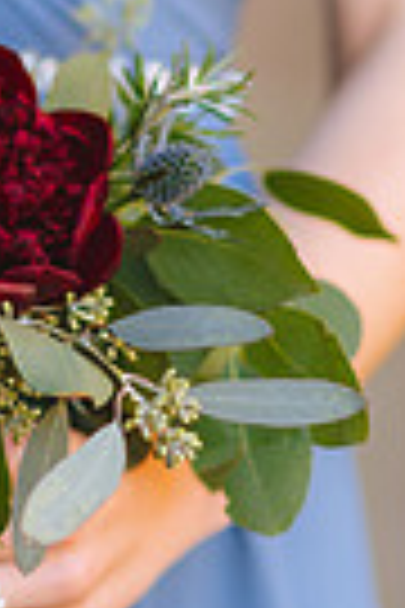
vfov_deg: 7.3
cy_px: 140
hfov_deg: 4.8
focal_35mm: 283
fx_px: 4775
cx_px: -112
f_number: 2.2
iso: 200
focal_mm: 85
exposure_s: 1/320
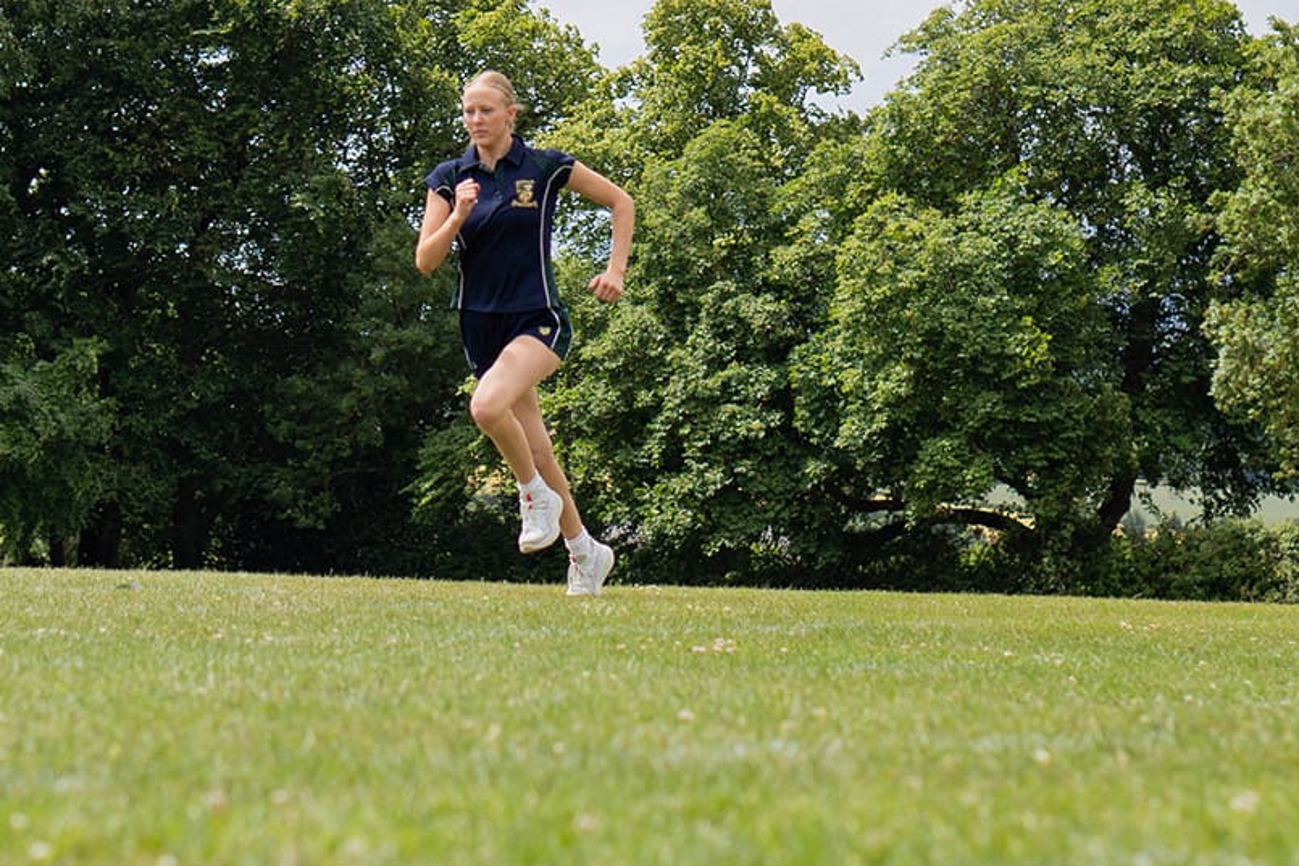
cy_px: 122
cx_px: 439
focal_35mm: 149
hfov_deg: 13.8
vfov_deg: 9.2
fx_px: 5377
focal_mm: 50
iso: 125
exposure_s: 1/1250
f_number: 3.5
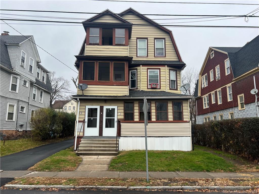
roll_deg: +0.2
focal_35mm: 26
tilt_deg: +9.7
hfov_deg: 67.3
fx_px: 195
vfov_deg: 53.1
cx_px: 130
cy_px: 97
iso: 50
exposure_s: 1/709
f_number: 1.5
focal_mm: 5.7
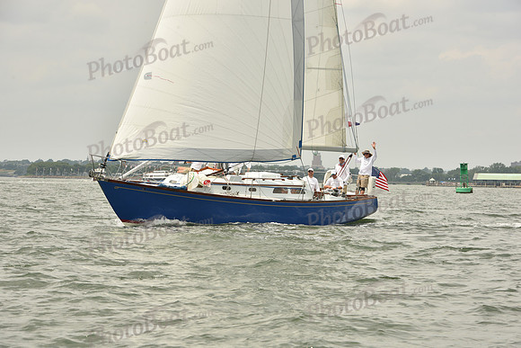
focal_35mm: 122
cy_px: 174
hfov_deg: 16.8
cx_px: 260
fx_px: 1766
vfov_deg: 11.2
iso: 250
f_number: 11
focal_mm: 122
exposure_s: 1/640
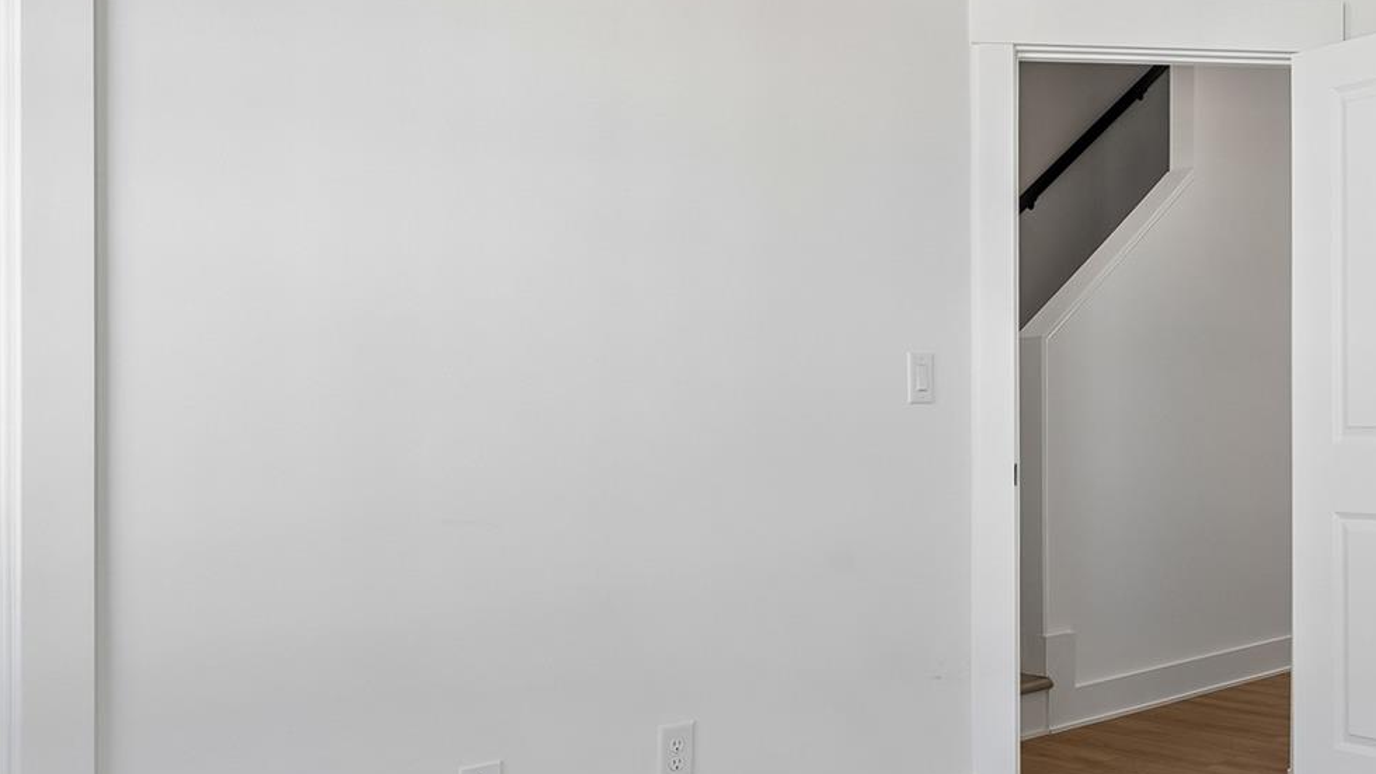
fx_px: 1277
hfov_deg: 52.7
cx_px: 1115
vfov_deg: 33.7
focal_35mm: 35
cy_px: 426
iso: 400
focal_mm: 16
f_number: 8
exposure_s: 1/60
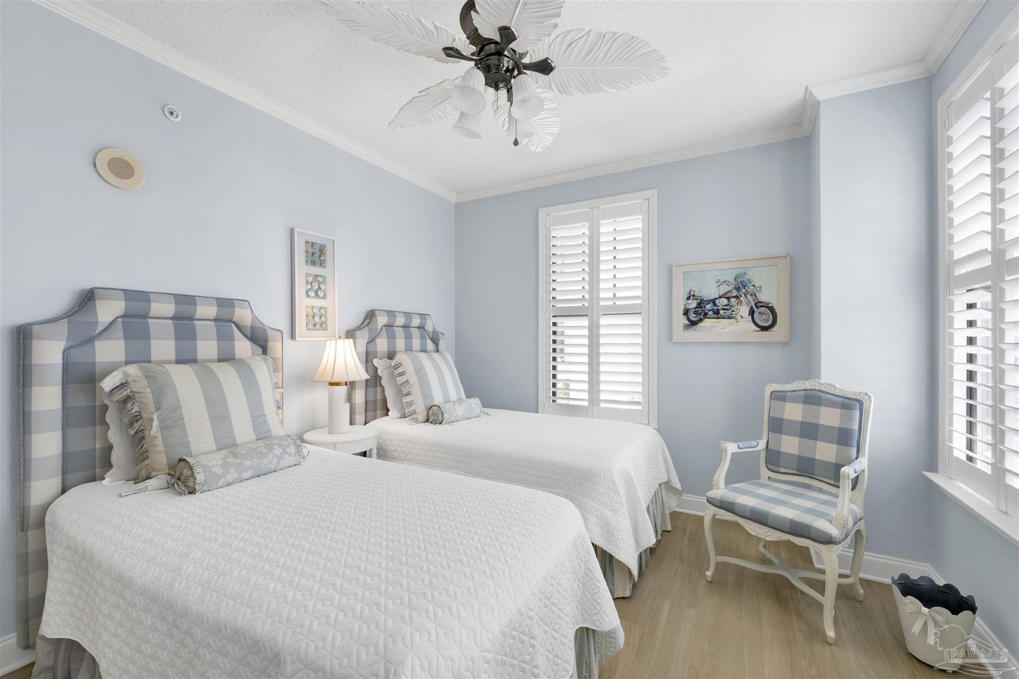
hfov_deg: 104.3
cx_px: 510
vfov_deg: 81.2
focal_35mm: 14
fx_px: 396
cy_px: 340
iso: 400
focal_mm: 14
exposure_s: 1/15
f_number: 11
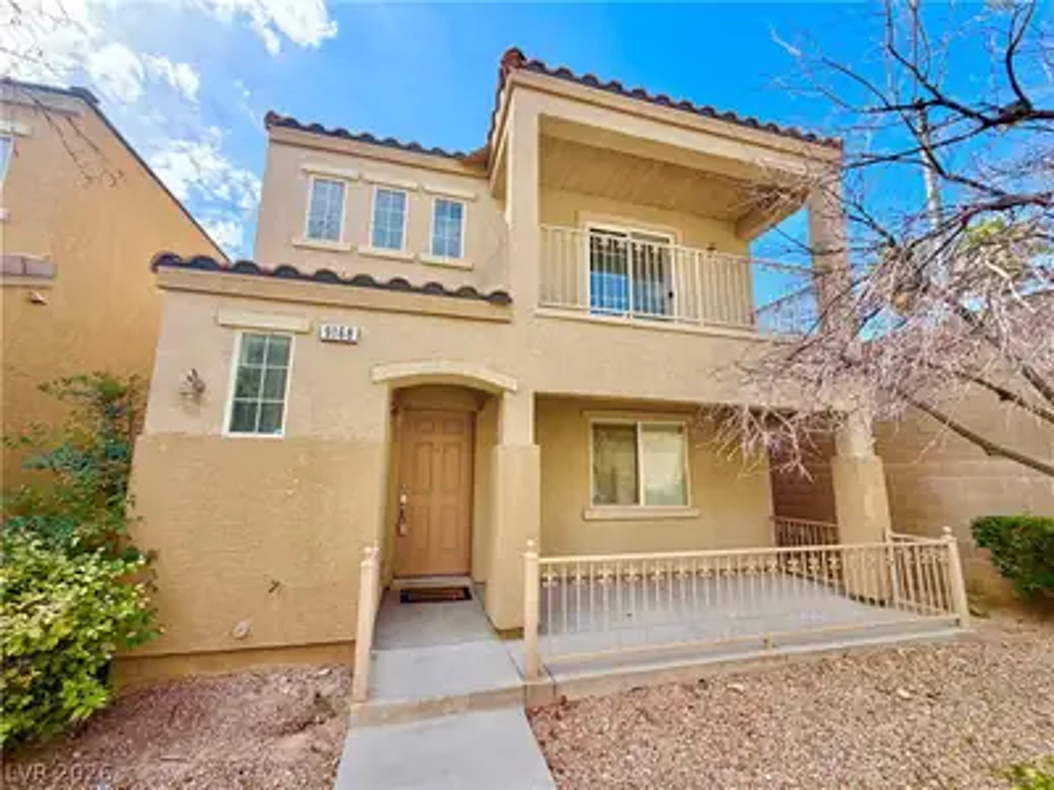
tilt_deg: +10.1
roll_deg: -0.7
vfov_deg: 85.7
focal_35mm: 14
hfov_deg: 102.1
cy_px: 395
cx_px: 527
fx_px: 426
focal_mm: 2.22
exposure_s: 1/569
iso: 40
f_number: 2.2
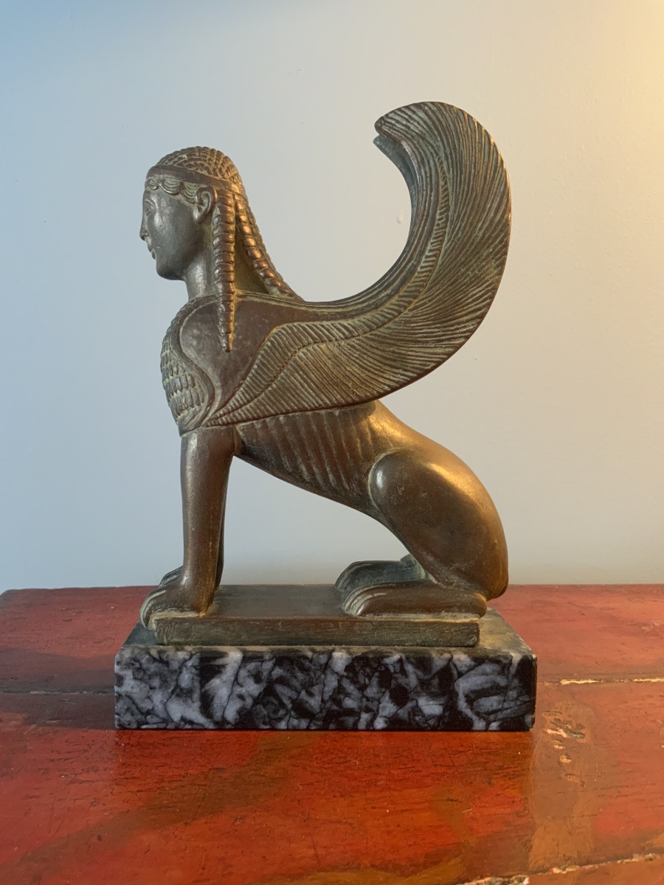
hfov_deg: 48.2
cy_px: 442
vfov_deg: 61.7
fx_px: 742
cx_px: 332
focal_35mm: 29
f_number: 1.8
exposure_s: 1/50
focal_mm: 3
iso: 200
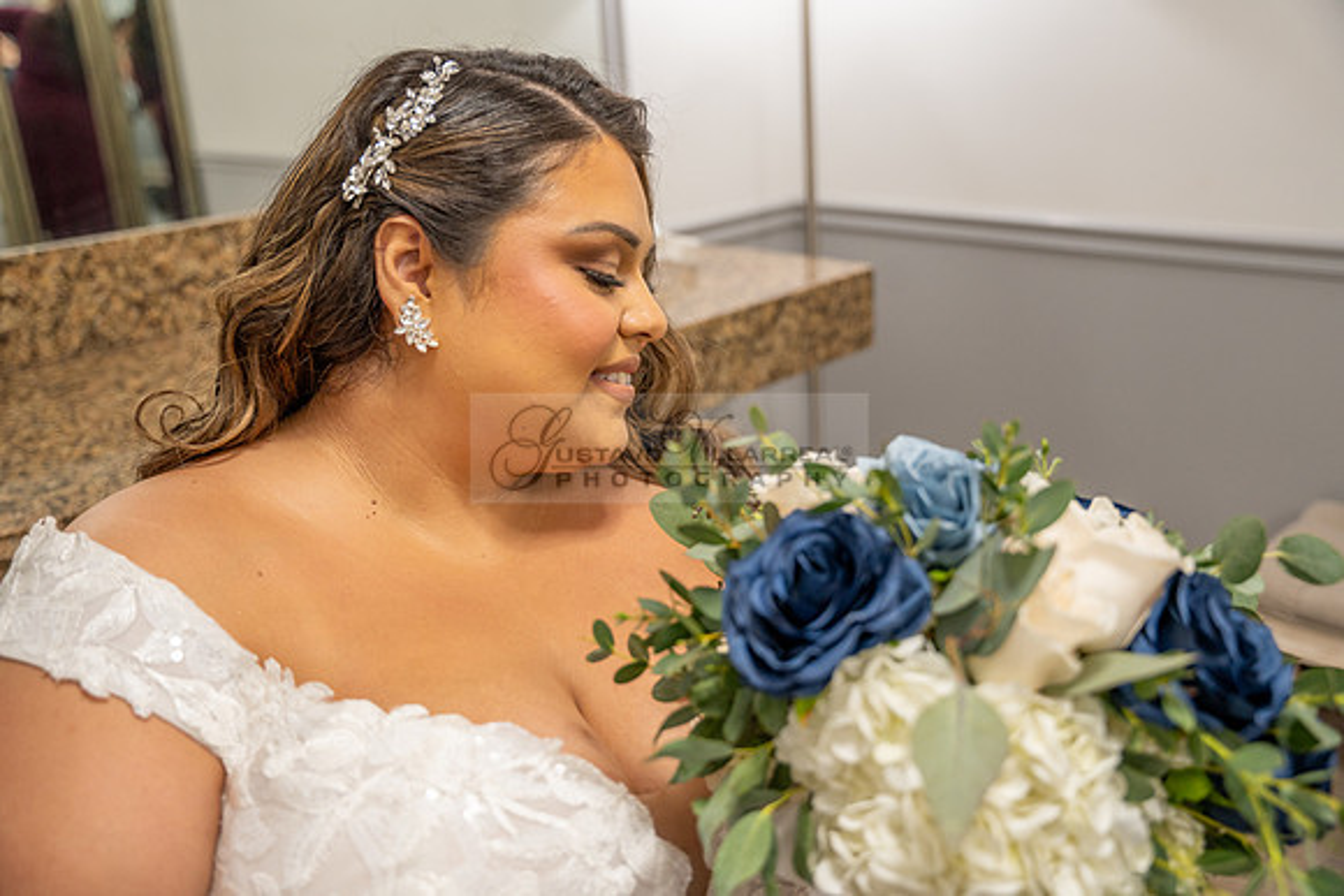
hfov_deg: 58.4
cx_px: 672
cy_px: 448
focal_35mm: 32
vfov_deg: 40.9
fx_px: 1202
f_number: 2.8
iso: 800
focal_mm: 32.2
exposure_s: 1/80
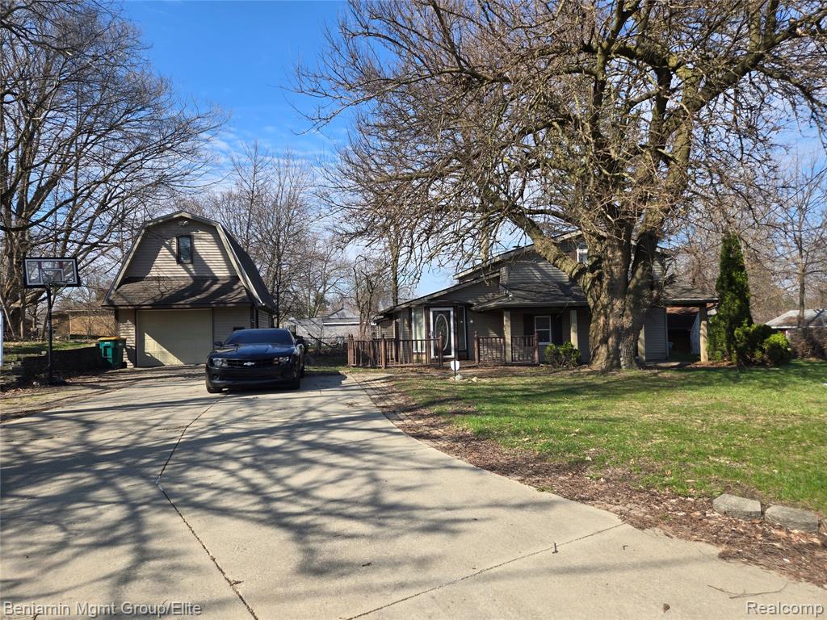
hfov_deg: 73.9
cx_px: 414
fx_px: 549
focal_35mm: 23
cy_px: 310
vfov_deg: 58.9
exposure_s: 1/1255
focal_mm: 5.4
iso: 25
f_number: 1.8
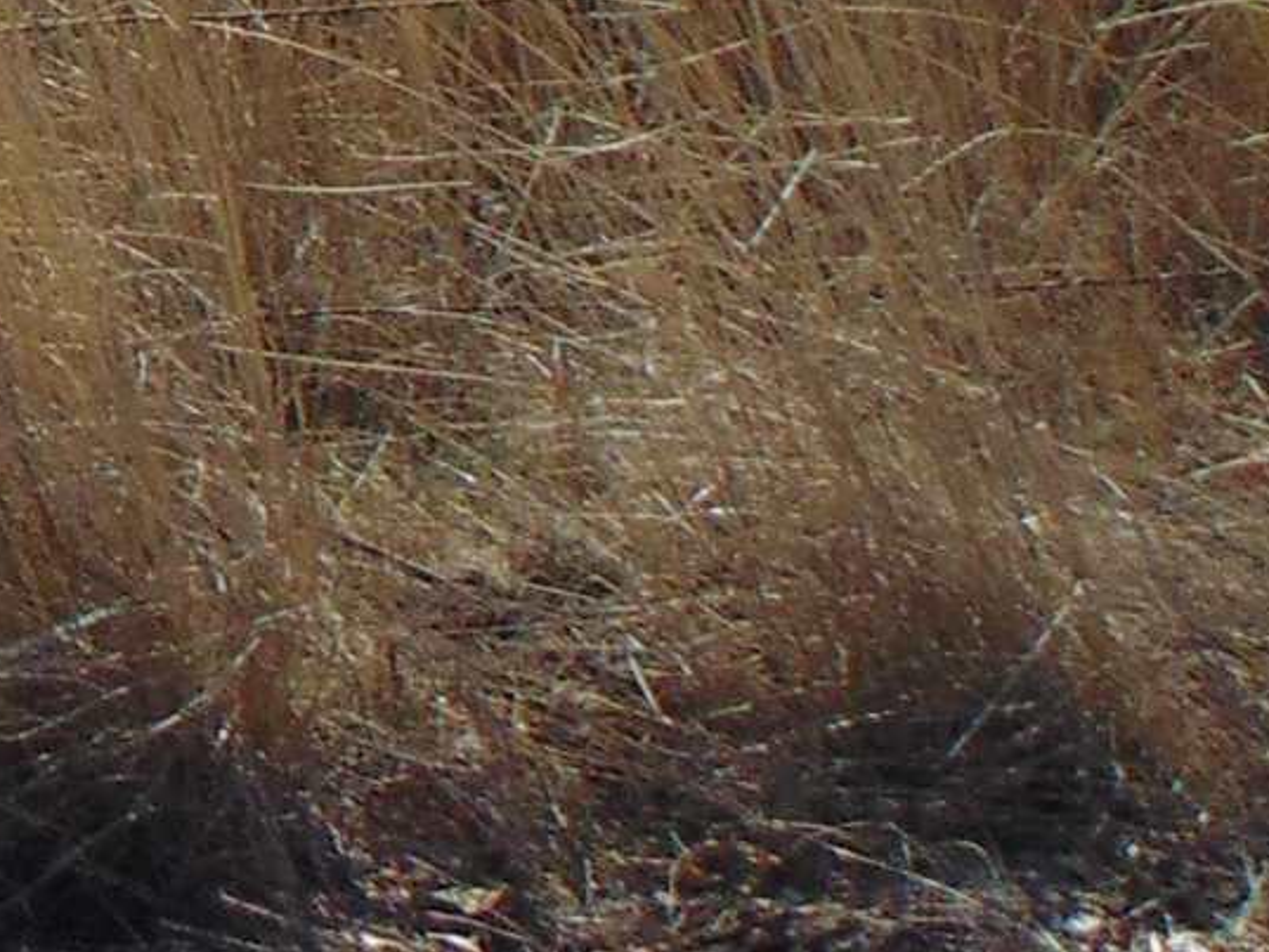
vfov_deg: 5.0
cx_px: -2004
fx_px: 10487
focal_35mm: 286
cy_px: -1427
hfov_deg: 6.5
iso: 80
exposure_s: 1/320
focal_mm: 9
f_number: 9
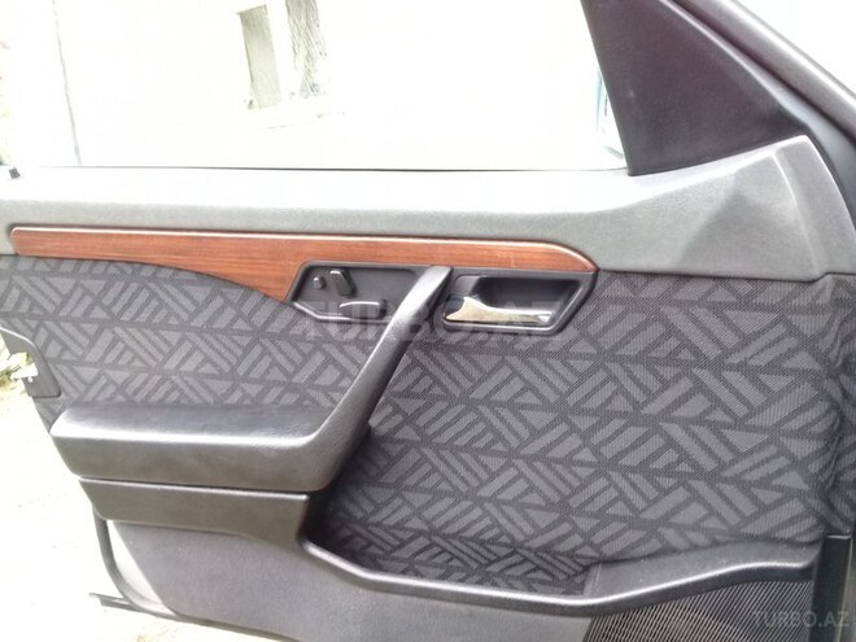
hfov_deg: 58.4
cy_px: 321
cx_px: 428
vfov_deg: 45.4
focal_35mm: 31
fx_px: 767
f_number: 2.2
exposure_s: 1/33
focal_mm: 3.3
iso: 64
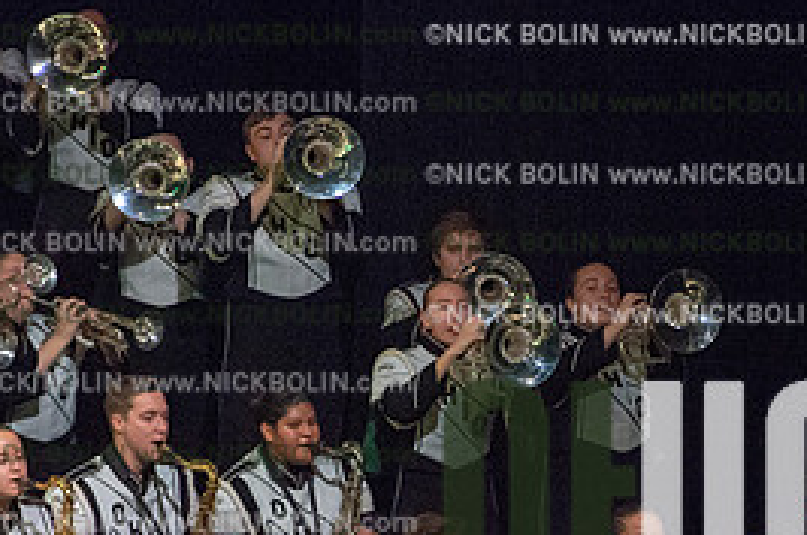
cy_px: 523
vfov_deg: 3.1
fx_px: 9734
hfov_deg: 4.7
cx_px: 656
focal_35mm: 435
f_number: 2.8
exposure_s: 1/1600
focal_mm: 200
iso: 8000
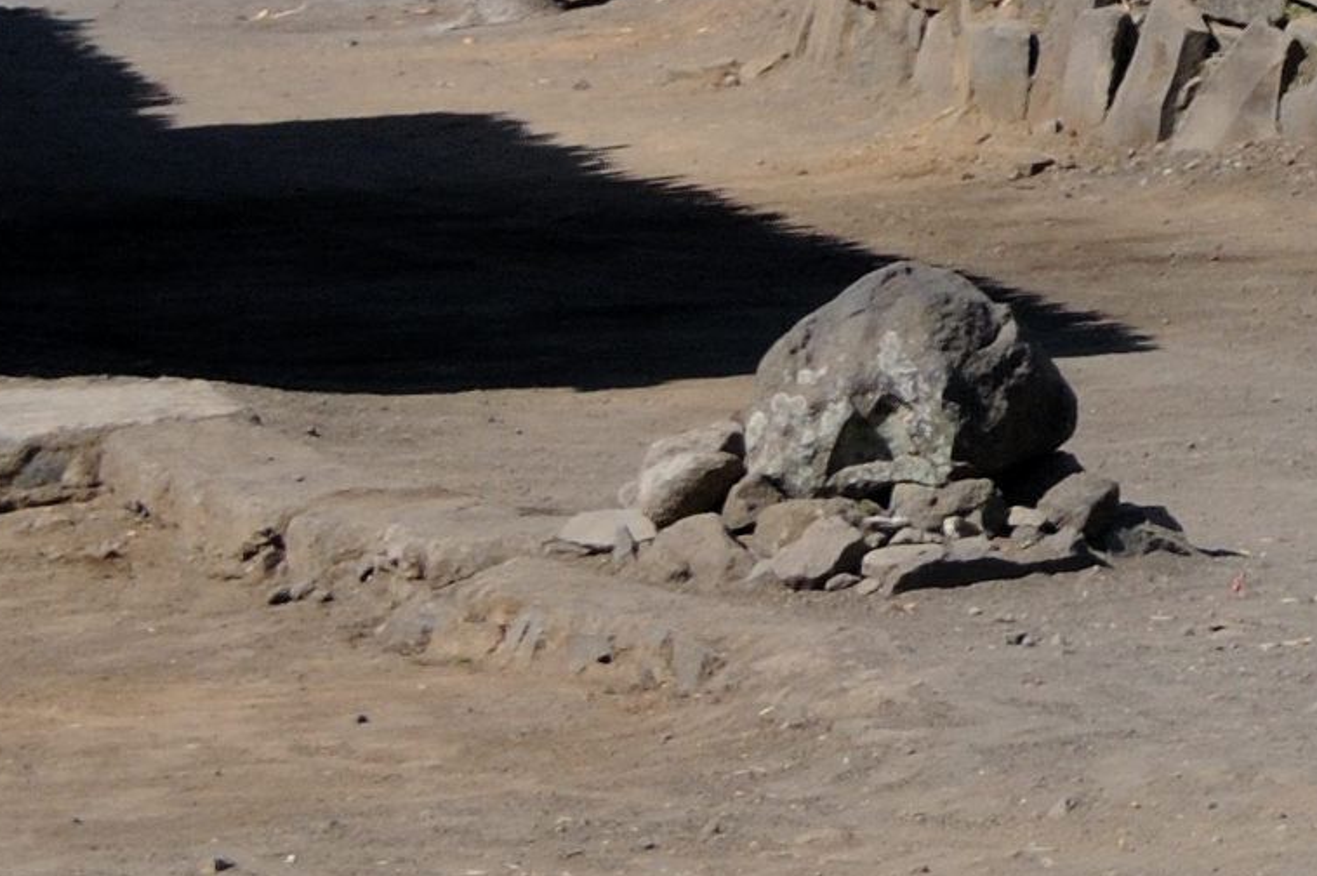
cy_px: -1384
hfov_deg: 4.7
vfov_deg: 3.2
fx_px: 15498
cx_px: 3365
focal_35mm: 424
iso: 250
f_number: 10
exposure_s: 1/400
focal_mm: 50
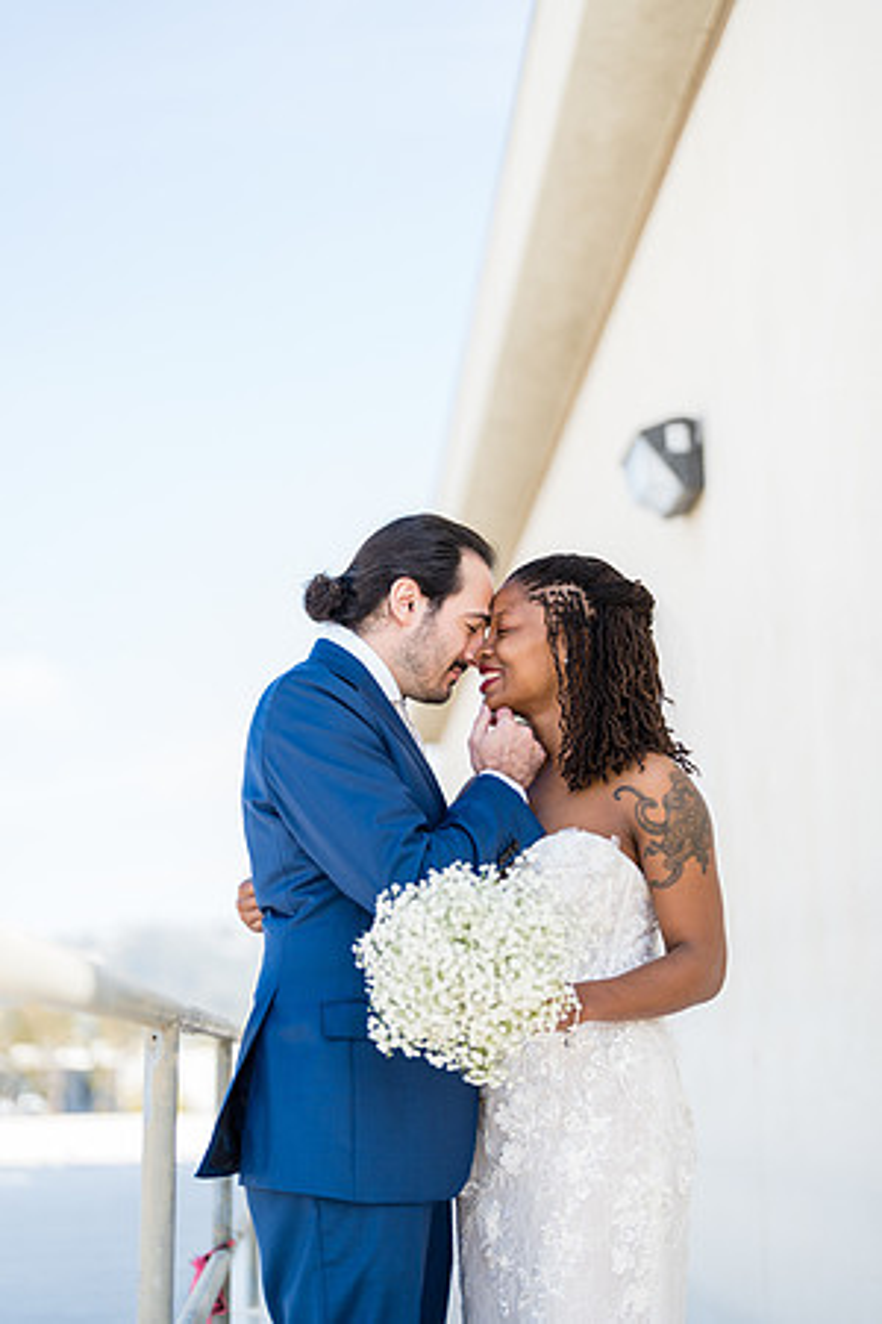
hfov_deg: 27.0
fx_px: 1837
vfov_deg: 39.6
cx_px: 441
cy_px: 662
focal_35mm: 50
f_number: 1.2
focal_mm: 50
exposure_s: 1/1250
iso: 100
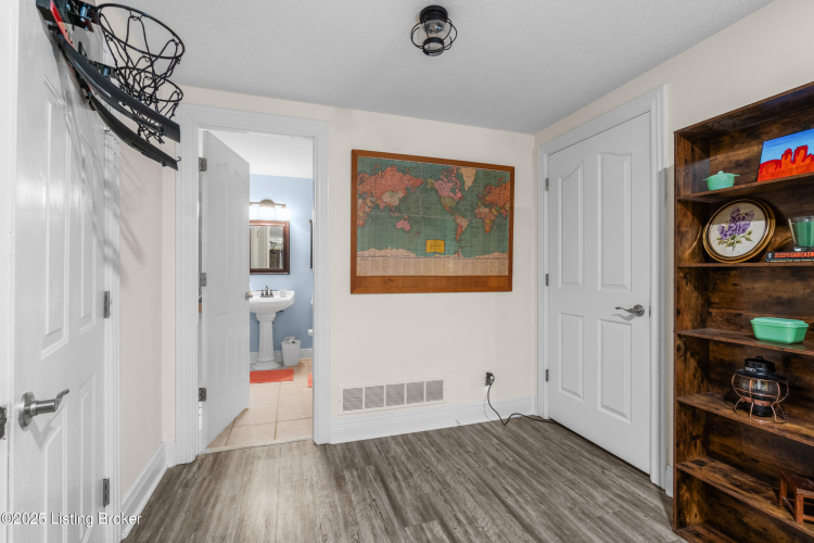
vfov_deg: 77.3
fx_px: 339
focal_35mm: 15
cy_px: 272
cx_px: 407
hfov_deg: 100.4
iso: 400
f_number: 8
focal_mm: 10
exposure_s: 1.3
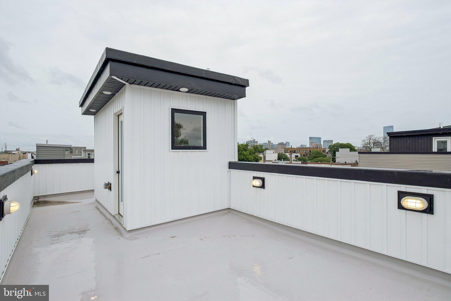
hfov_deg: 90.0
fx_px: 225
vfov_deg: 67.4
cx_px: 226
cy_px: 150
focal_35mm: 18
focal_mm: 12
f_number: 8
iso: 250
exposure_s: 1/550
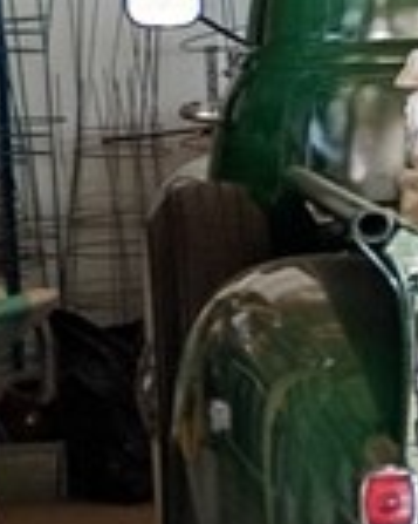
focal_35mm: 257
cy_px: -74
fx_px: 3978
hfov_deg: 4.4
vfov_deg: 7.5
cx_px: 2647
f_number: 2.8
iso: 400
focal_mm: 24
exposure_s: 1/50
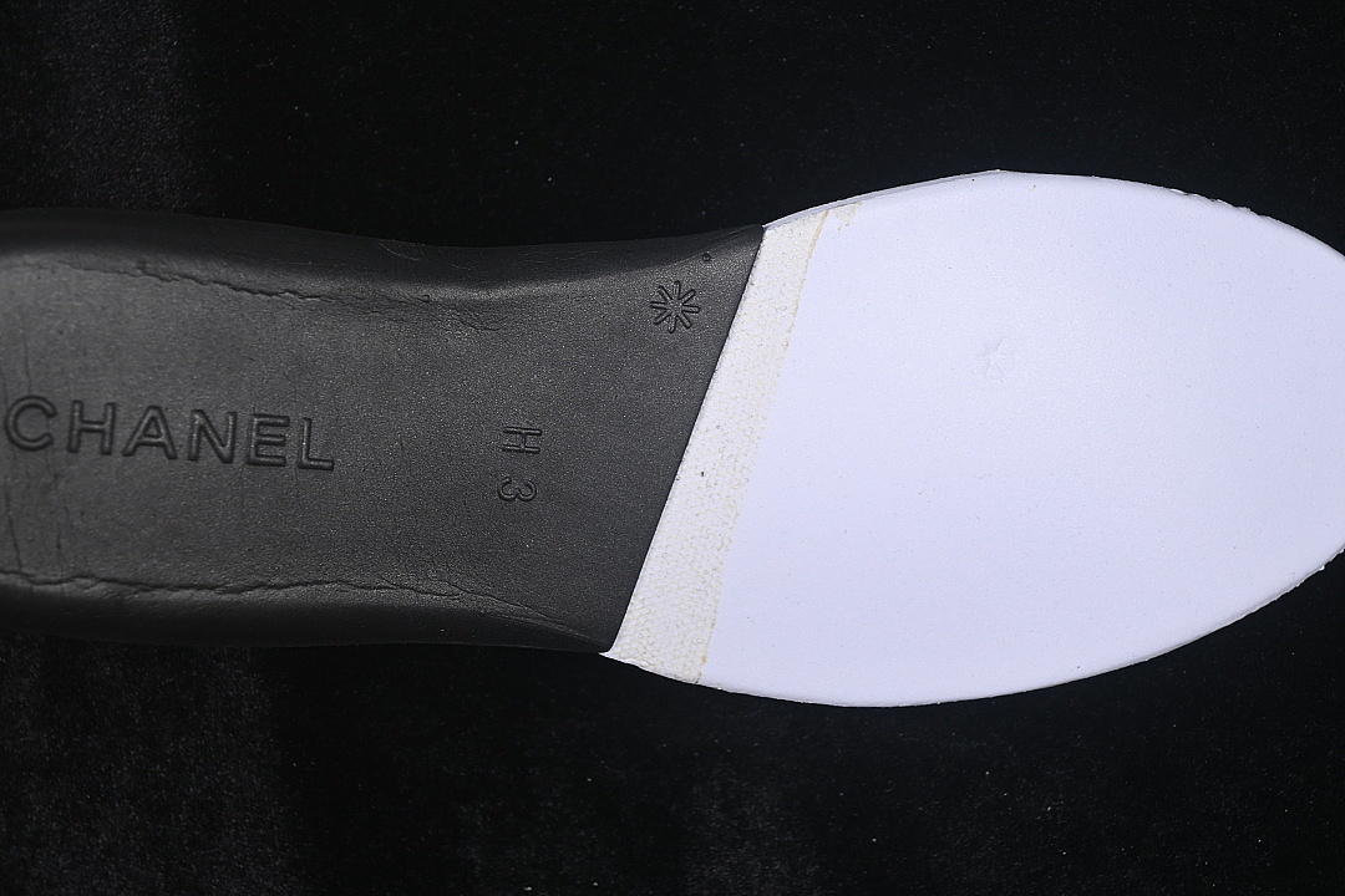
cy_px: 448
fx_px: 2802
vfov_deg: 18.2
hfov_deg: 27.0
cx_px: 672
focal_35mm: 75
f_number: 6.3
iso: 160
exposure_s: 1/60
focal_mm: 50
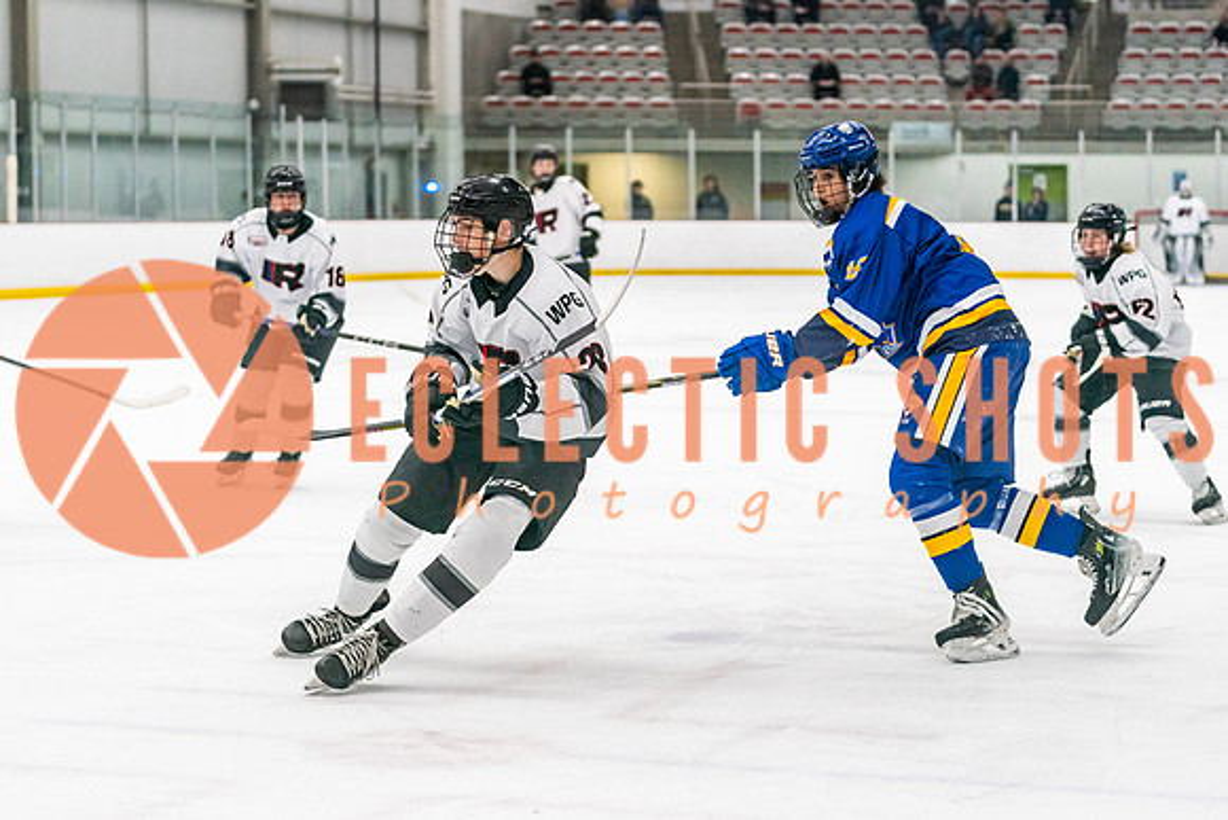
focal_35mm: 92
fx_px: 3151
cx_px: 614
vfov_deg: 14.8
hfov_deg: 22.1
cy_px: 309
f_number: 2.8
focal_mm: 70
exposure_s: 1/1250
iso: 3200
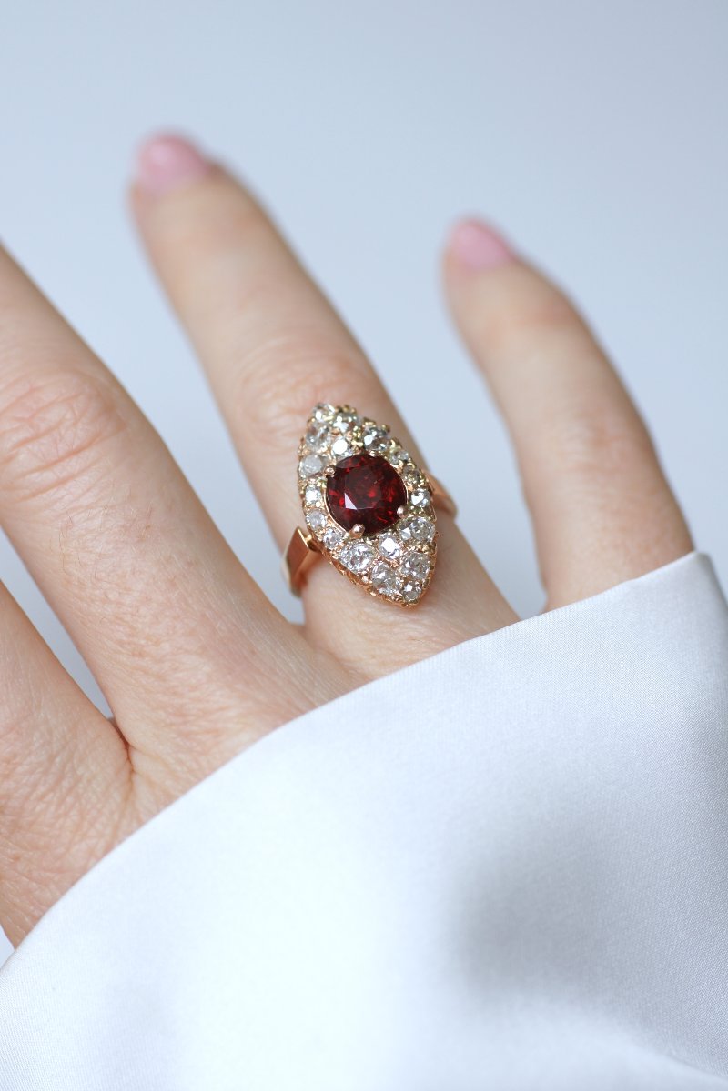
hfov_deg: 13.0
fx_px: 3185
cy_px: 546
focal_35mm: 105
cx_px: 364
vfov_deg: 19.5
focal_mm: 70
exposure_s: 1/125
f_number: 4
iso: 200
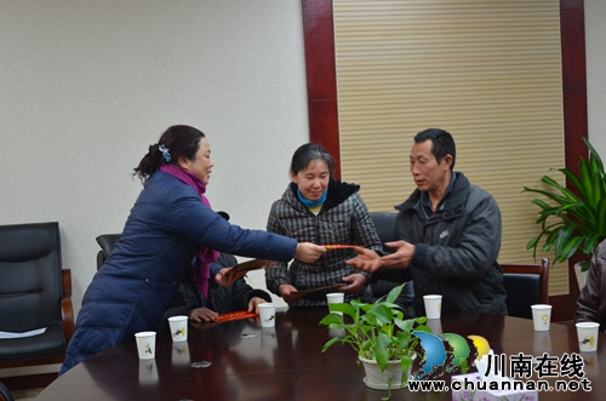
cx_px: 303
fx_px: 957
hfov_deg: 35.1
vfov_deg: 23.7
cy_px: 200
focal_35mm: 57
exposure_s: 1/45
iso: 640
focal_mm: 38
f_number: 4
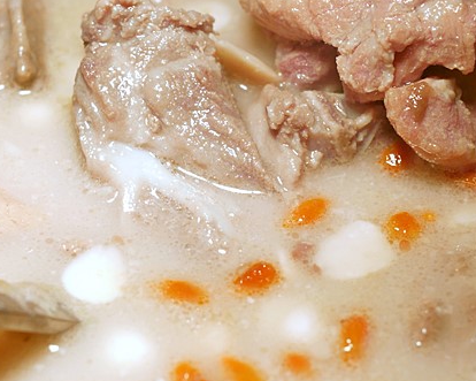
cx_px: 247
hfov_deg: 16.3
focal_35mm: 118
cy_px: 94
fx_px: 1662
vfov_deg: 13.0
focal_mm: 25
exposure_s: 1/800
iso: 200
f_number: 2.5
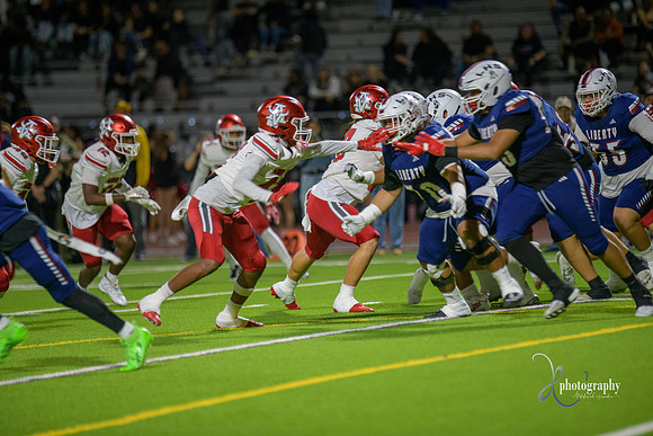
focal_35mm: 300
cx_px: 326
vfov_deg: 4.6
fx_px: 5443
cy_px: 218
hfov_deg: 6.9
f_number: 2.8
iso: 1250
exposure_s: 1/250
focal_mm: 300
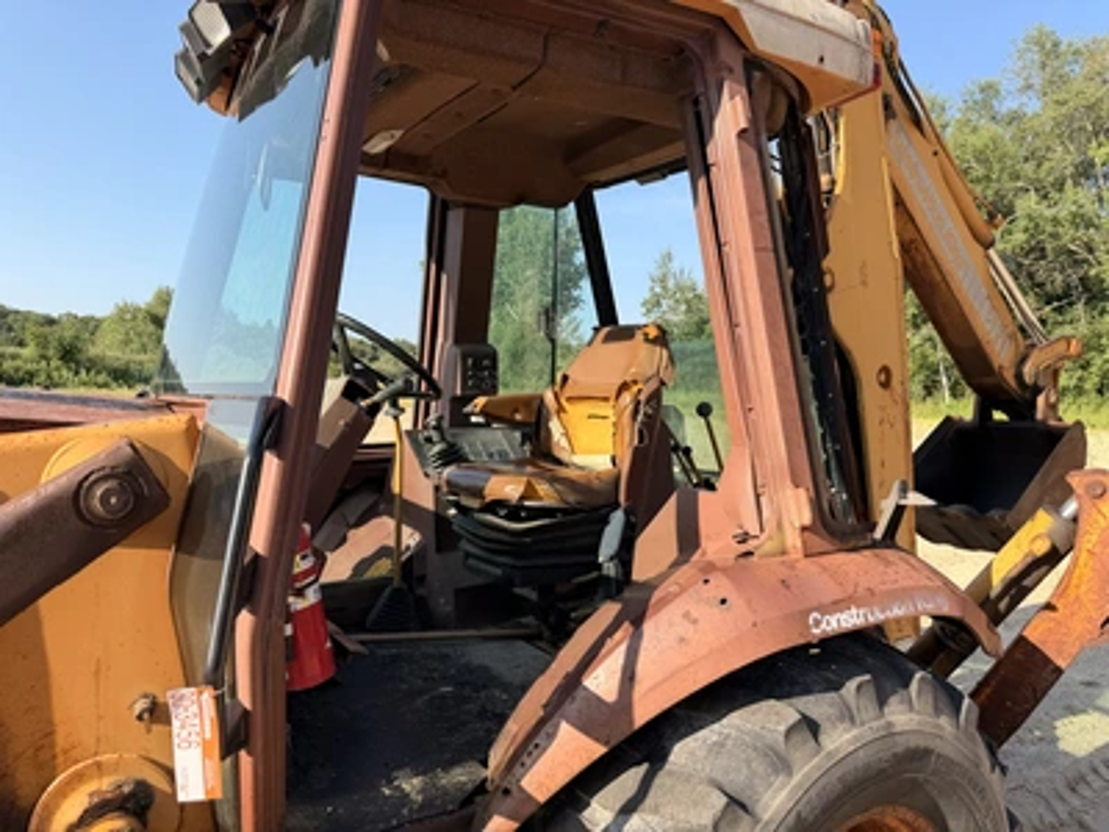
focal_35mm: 24
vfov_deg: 56.8
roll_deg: -1.2
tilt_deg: -1.1
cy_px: 416
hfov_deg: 71.6
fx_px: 769
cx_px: 554
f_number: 1.78
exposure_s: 1/1727
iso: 80
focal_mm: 6.76
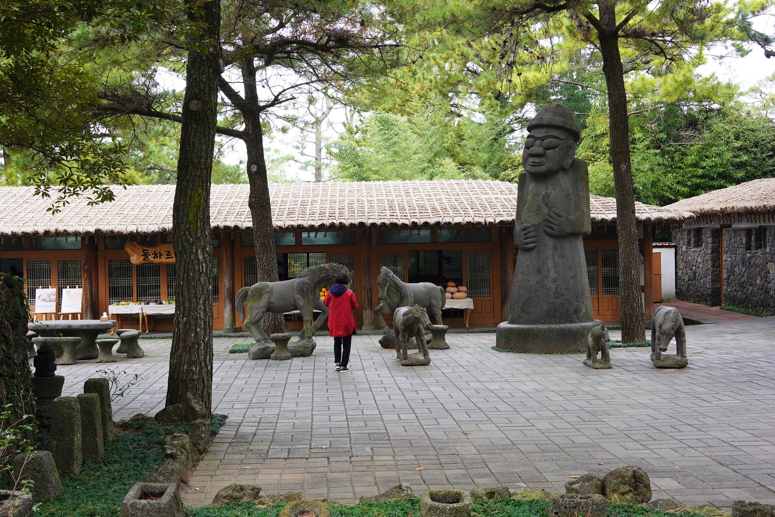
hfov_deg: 54.4
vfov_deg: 37.9
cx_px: 388
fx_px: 754
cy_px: 258
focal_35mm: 35
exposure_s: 1/100
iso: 200
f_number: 5.6
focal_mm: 35
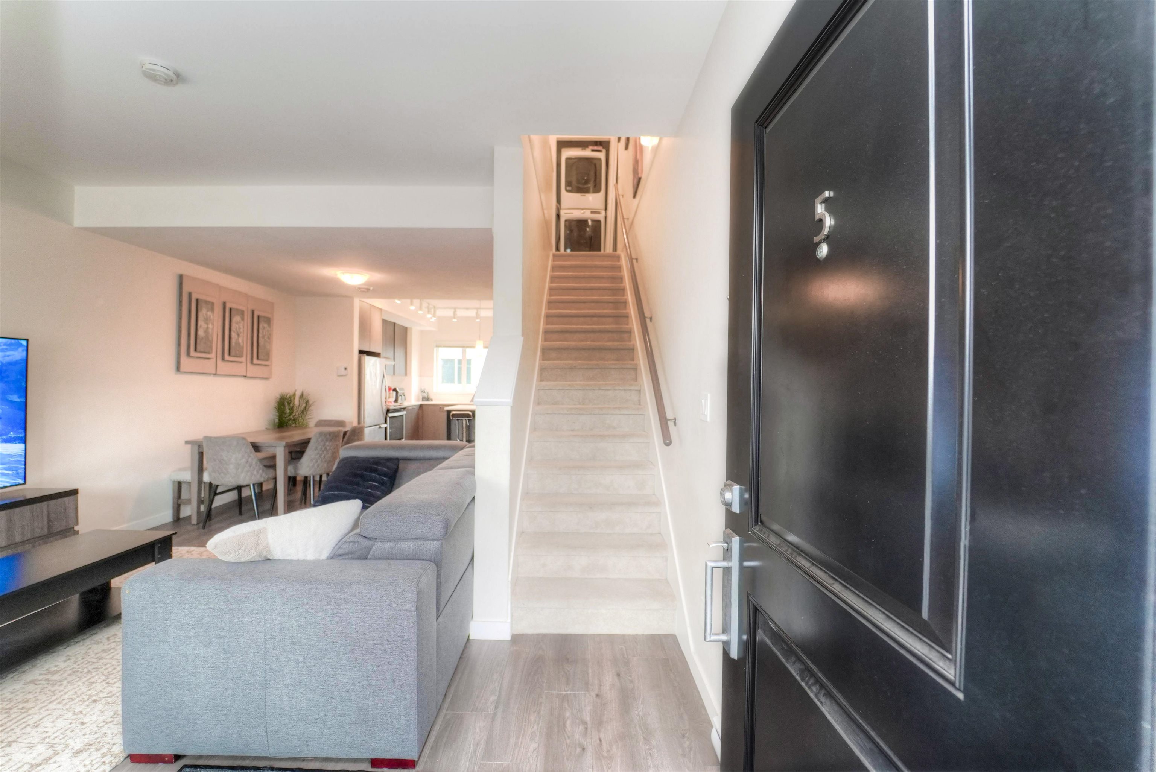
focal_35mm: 14
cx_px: 578
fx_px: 450
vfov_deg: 81.3
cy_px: 386
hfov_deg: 104.2
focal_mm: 14
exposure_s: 1/80
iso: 800
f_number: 4
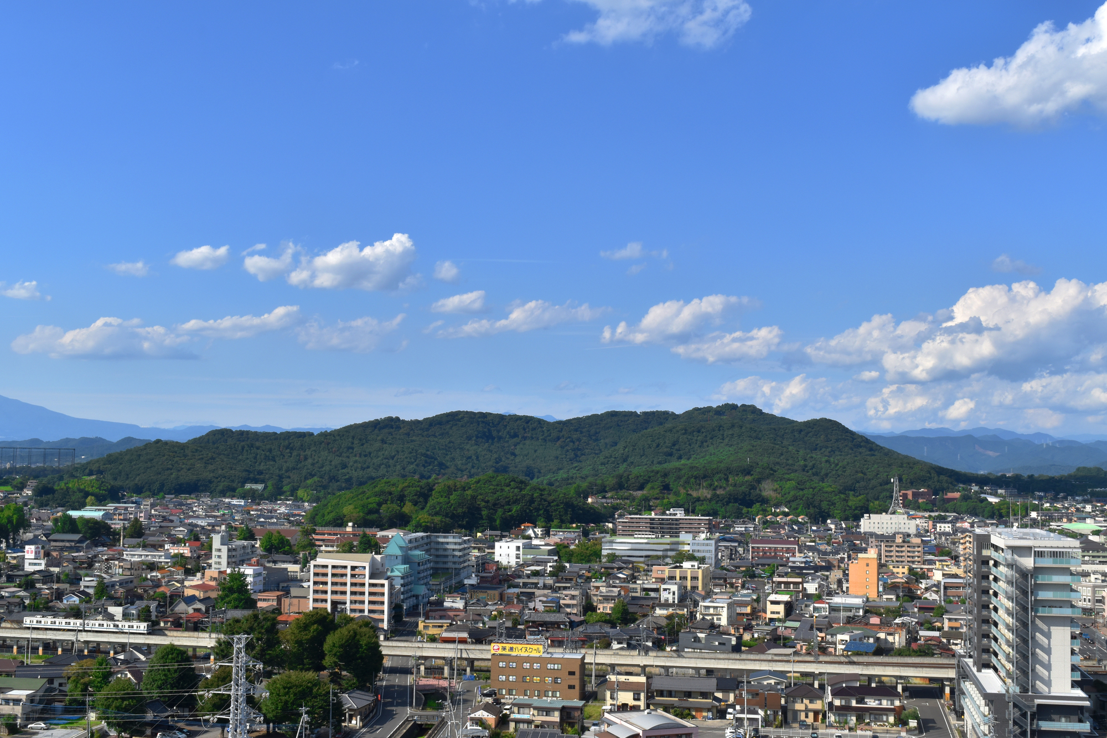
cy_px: 369
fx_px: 1245
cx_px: 554
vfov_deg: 33.0
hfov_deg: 47.9
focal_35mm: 40
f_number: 14
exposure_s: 1/160
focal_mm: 27
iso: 160
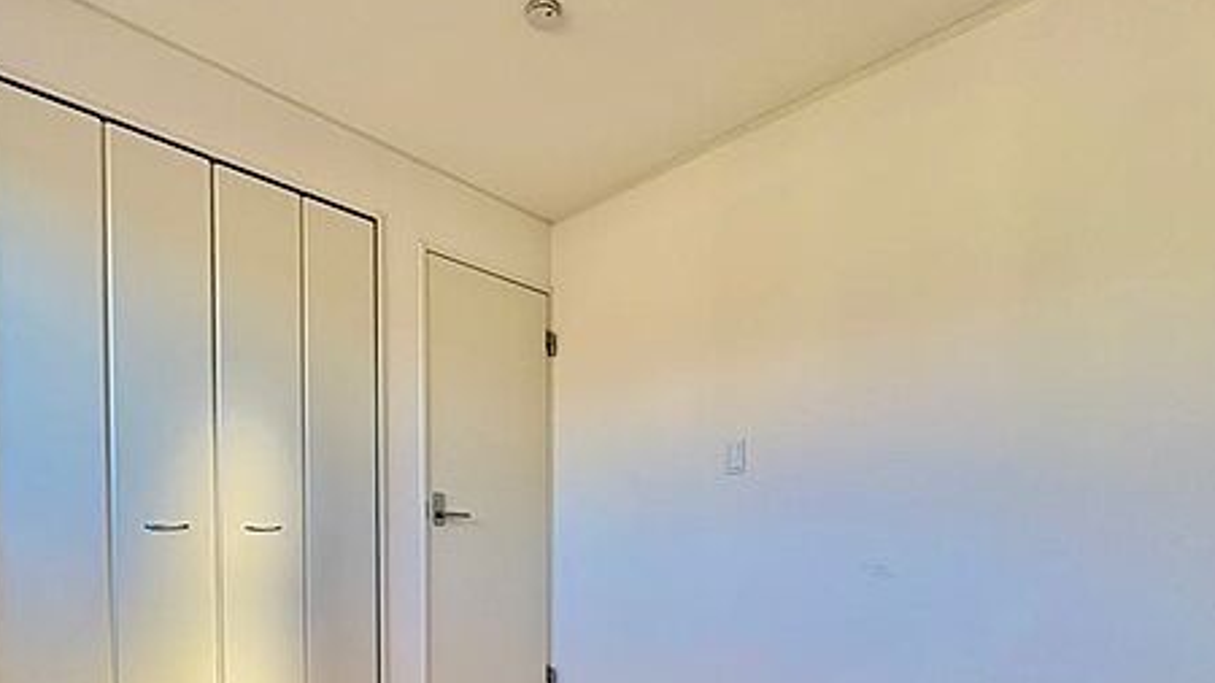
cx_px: 516
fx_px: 676
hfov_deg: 83.3
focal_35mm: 21
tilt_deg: -1.3
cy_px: 557
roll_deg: +1.5
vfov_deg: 50.0
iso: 64
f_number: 2.2
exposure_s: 1/135
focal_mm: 2.22
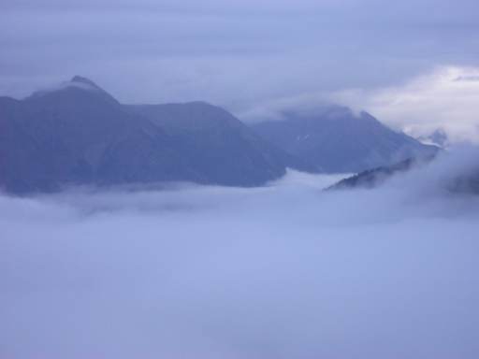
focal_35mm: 114
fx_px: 1577
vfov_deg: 13.0
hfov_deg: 17.3
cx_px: 240
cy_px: 180
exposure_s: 1/45.1
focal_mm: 17.4
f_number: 5
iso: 100
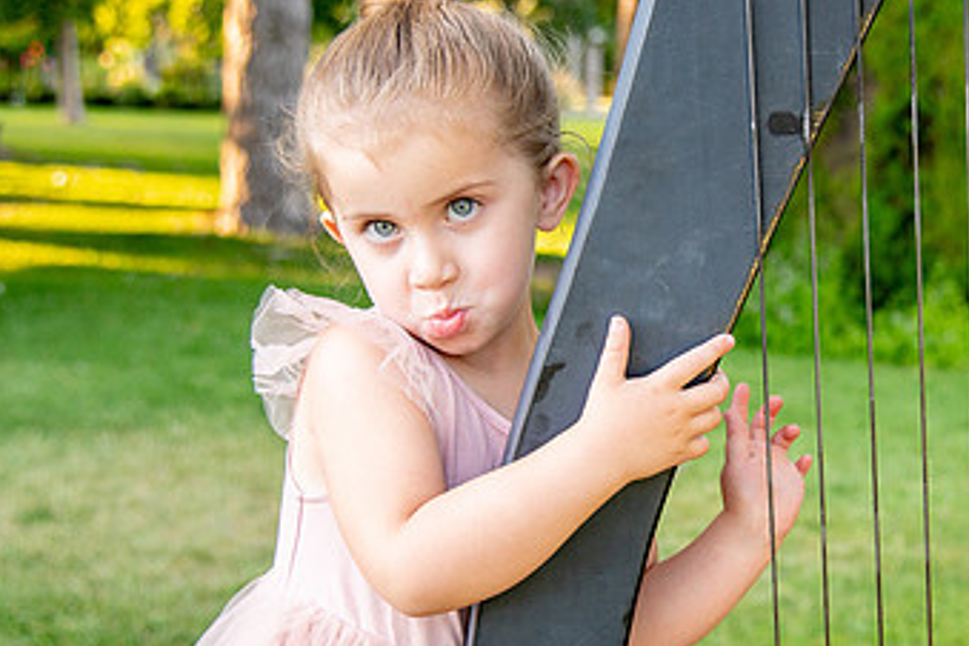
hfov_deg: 30.5
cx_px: 723
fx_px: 1749
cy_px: 357
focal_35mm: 65
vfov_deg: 20.9
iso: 640
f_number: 4
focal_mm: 38
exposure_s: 1/200
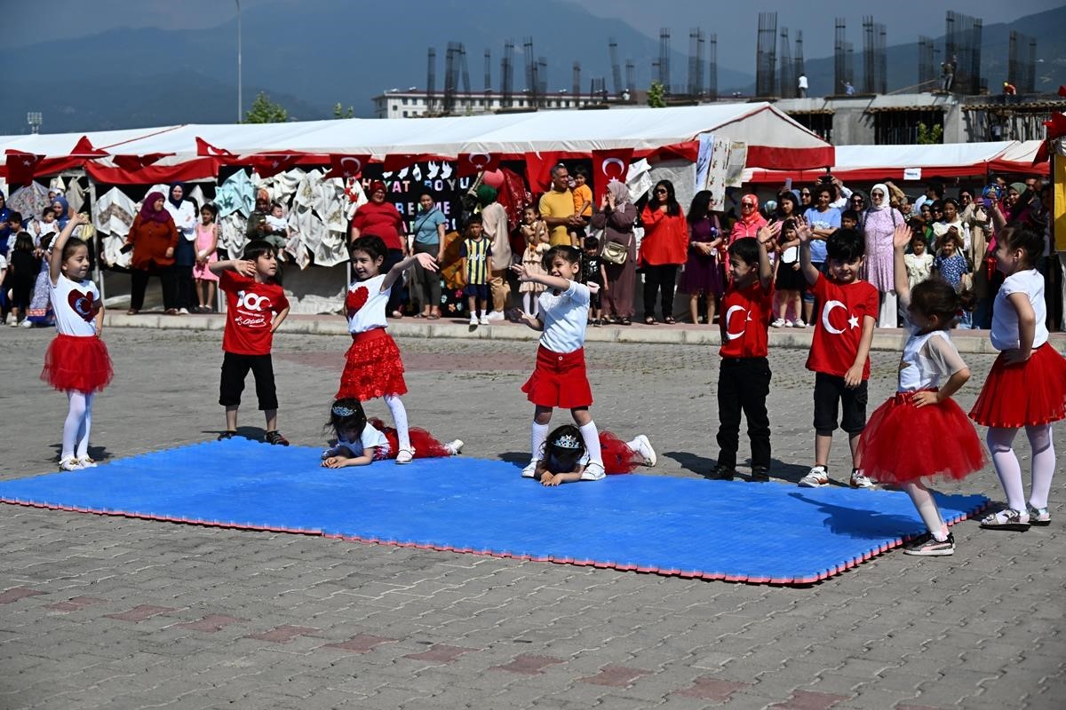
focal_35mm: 58
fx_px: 1717
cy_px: 355
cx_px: 533
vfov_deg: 23.4
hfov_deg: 34.5
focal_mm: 58
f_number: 5.6
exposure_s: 1/8000
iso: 800
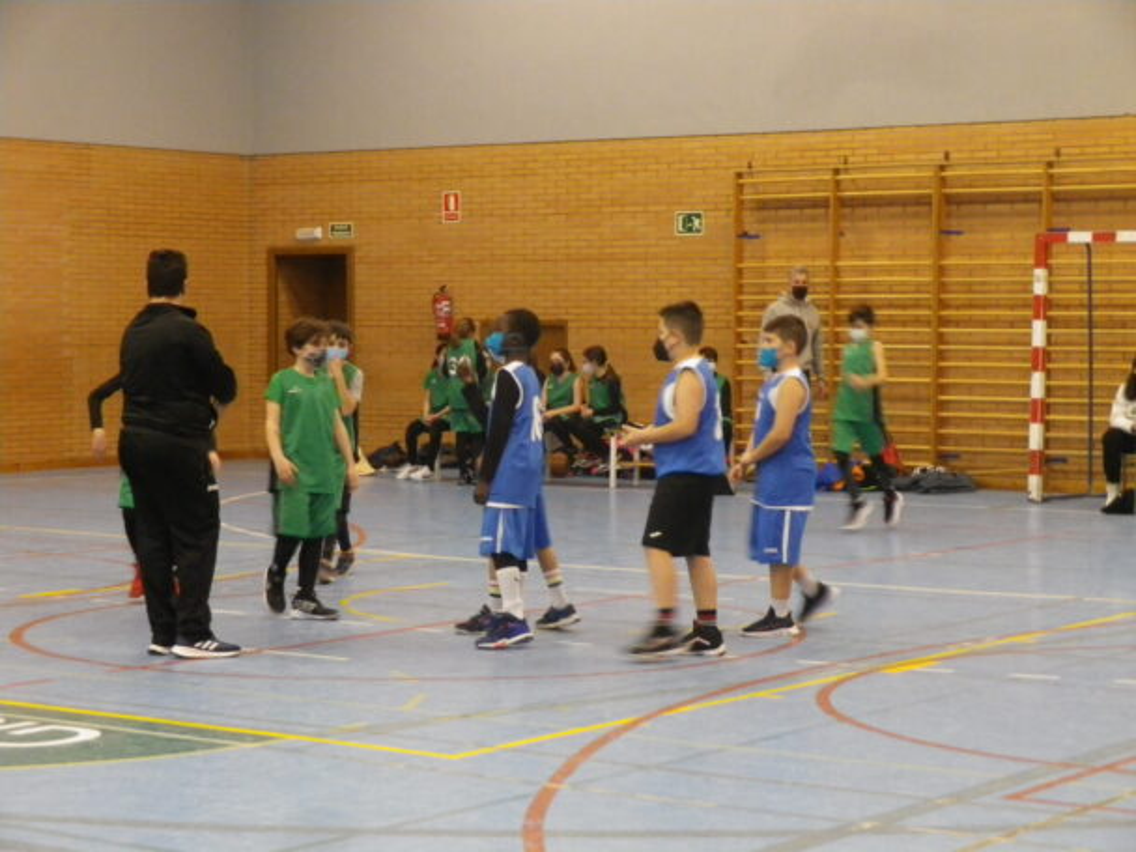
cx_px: 568
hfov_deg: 24.7
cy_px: 426
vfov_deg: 18.7
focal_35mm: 79
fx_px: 2593
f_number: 4.8
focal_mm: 14.1
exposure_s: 1/25
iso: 500
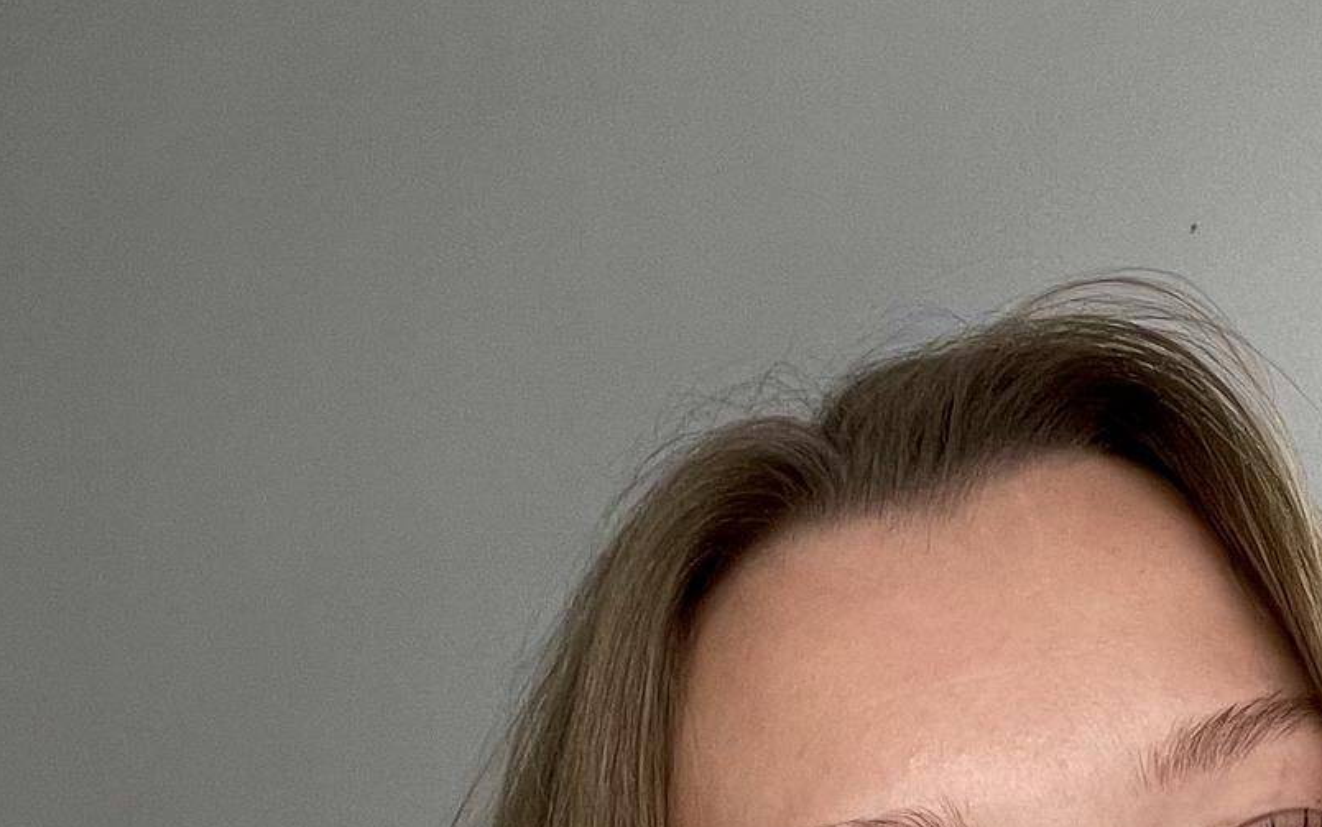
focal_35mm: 81
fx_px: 2919
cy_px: 1425
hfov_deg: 25.1
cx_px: 1031
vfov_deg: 14.4
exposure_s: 1/88
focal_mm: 2.71
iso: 100
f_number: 2.2
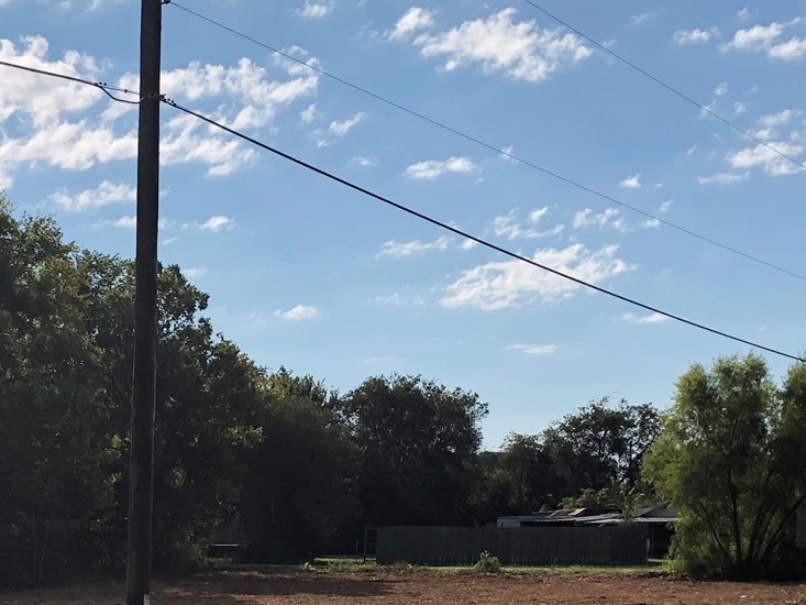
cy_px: 668
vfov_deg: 17.6
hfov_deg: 23.7
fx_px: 1886
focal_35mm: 81
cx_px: 148
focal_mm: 3.99
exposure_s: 1/4049
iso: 25
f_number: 1.8
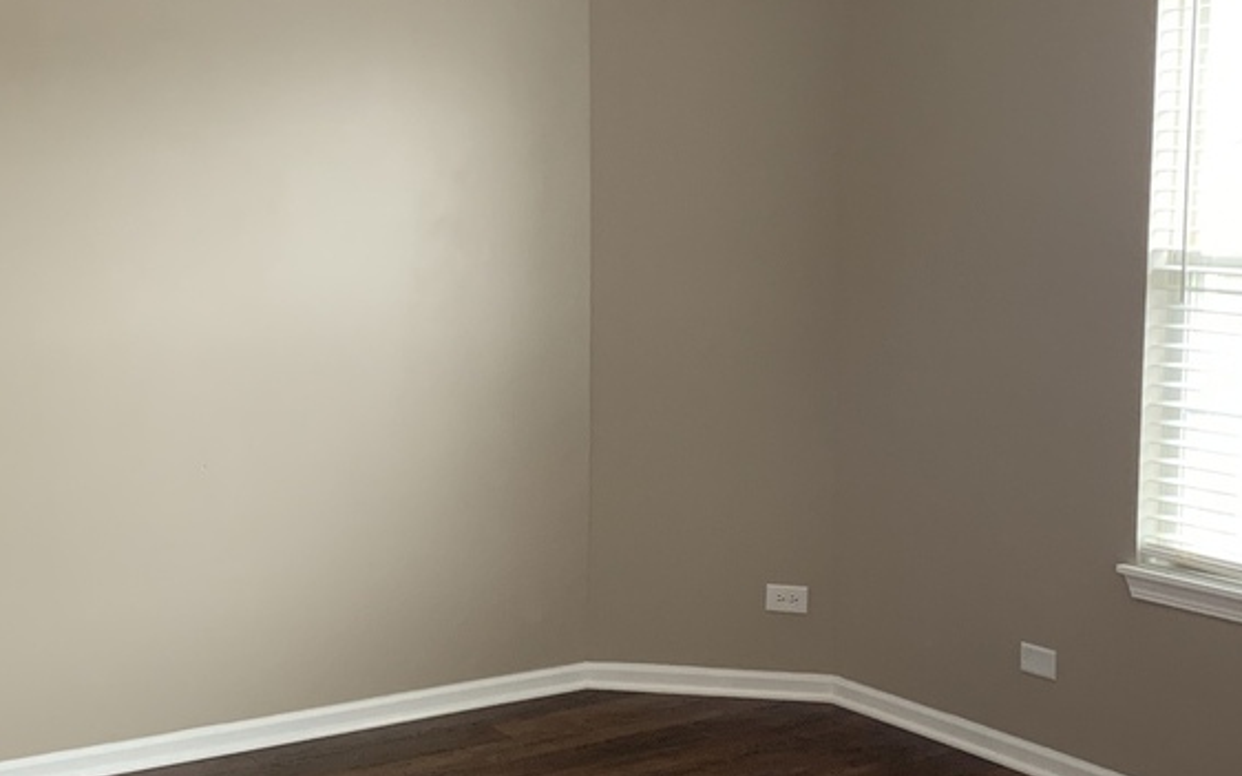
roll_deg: -0.2
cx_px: 716
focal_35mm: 53
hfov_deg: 38.1
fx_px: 1794
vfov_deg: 24.4
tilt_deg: -5.8
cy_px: 400
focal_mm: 4.25
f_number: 1.8
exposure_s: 1/60
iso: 200
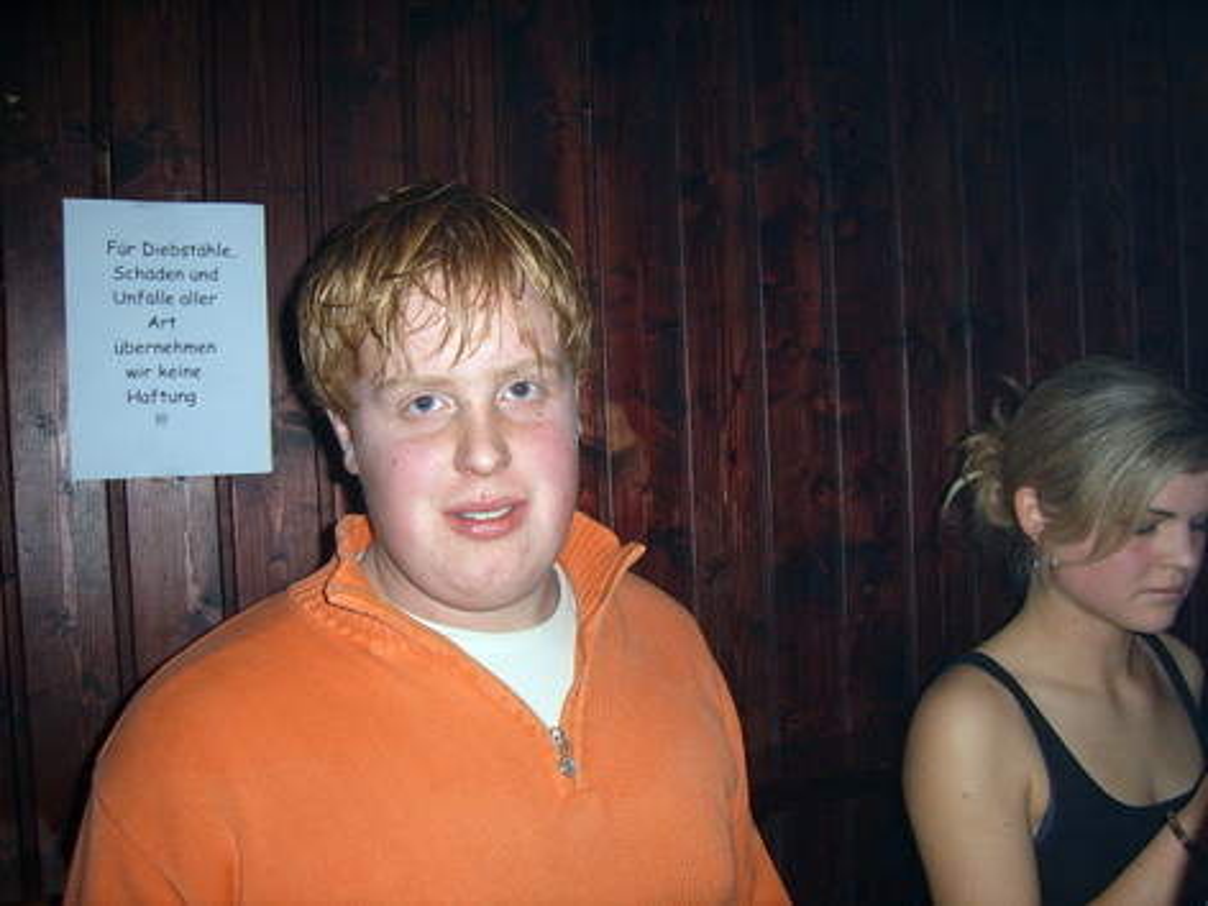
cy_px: 453
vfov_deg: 40.7
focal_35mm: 35
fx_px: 1221
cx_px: 604
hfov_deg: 52.6
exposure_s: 1/30
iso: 100
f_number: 2.8
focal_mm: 5.8
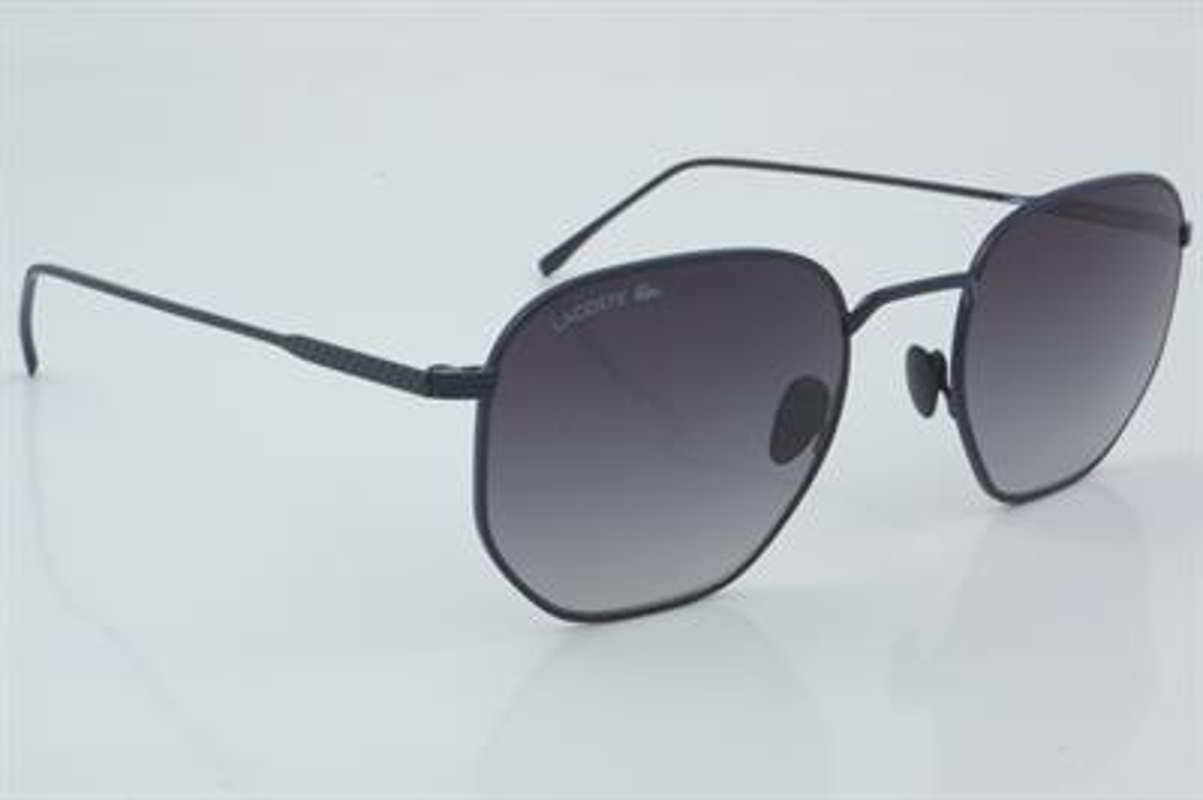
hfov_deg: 27.0
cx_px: 602
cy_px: 400
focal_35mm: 75
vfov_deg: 18.2
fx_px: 2504
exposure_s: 1/3
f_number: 32
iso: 100
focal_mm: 50
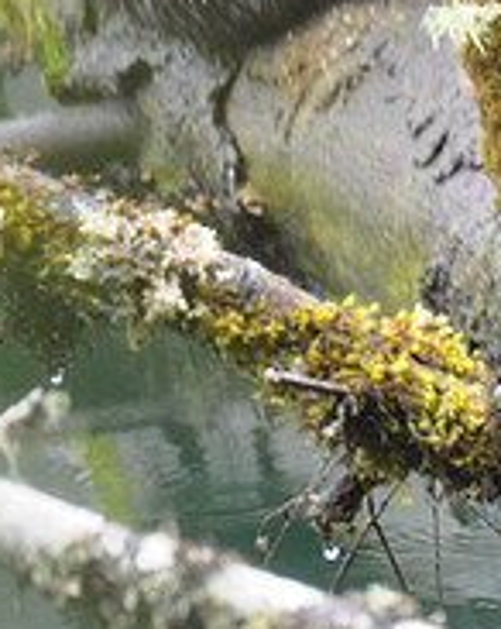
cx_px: 975
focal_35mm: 2677
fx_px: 49700
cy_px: 101
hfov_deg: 0.6
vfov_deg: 0.7
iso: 1600
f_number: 6.3
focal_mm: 600
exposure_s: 1/40
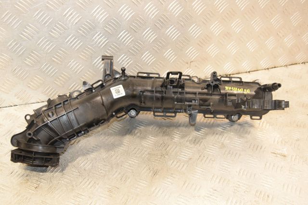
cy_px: 102
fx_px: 385
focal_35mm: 45
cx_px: 154
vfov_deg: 29.8
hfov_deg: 43.6
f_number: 5.6
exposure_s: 1/160
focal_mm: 30
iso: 1600
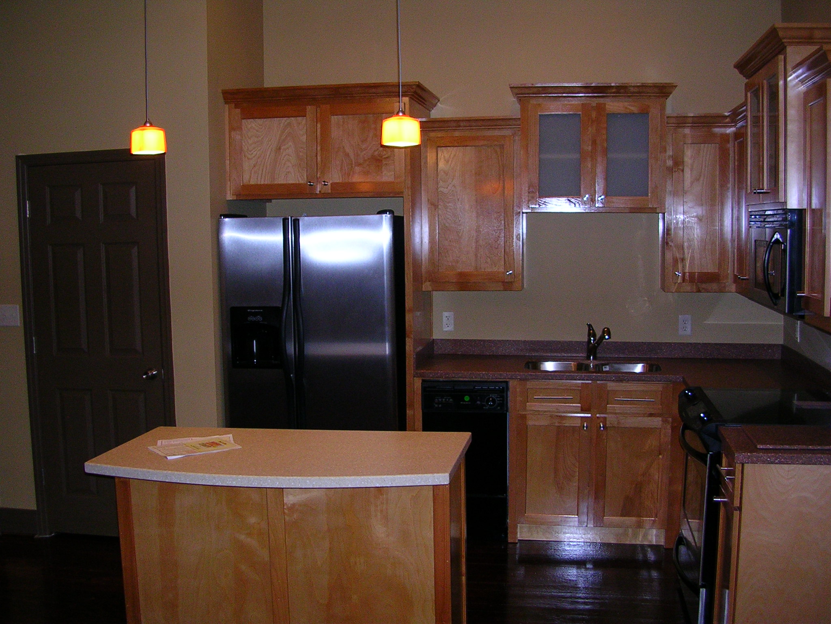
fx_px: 912
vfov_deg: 37.7
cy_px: 312
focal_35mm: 38
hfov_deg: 49.0
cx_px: 416
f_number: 2.8
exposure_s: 1/60.1
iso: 102
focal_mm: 5.8
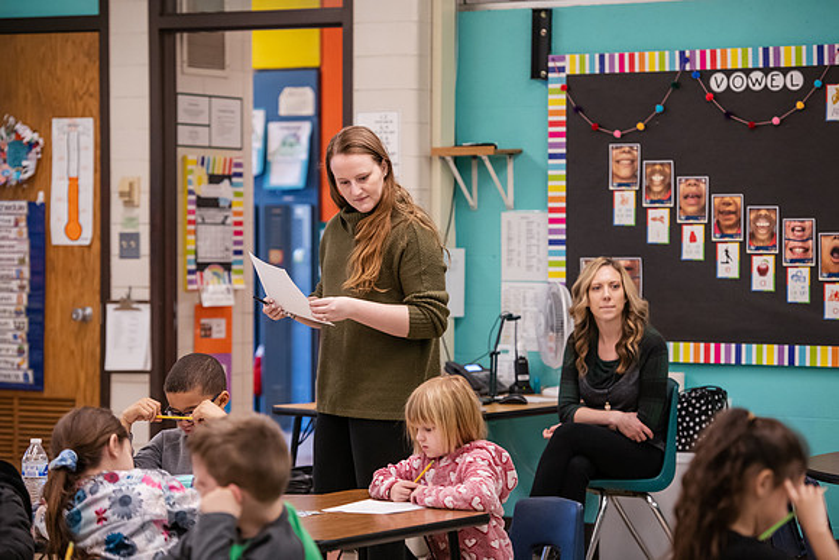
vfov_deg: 11.2
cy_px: 280
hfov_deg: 16.8
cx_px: 420
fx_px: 2844
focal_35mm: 122
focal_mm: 122
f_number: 3.5
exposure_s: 1/200
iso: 2500
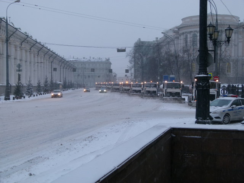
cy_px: 92
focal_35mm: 60
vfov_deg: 24.4
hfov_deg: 32.2
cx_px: 122
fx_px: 423
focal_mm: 10.8
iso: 160
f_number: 3.2
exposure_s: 1/60
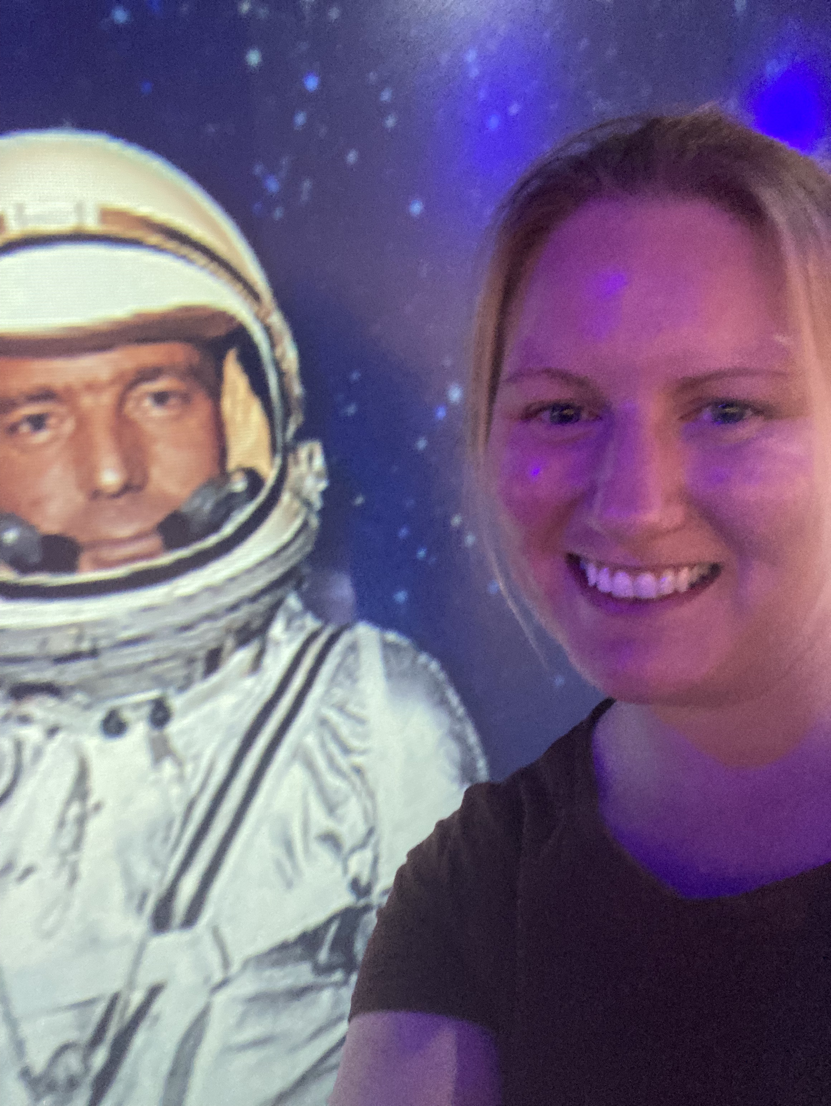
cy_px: 553
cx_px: 416
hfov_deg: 44.2
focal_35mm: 32
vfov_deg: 56.8
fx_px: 1023
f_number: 2.2
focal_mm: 2.87
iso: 500
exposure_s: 1/20
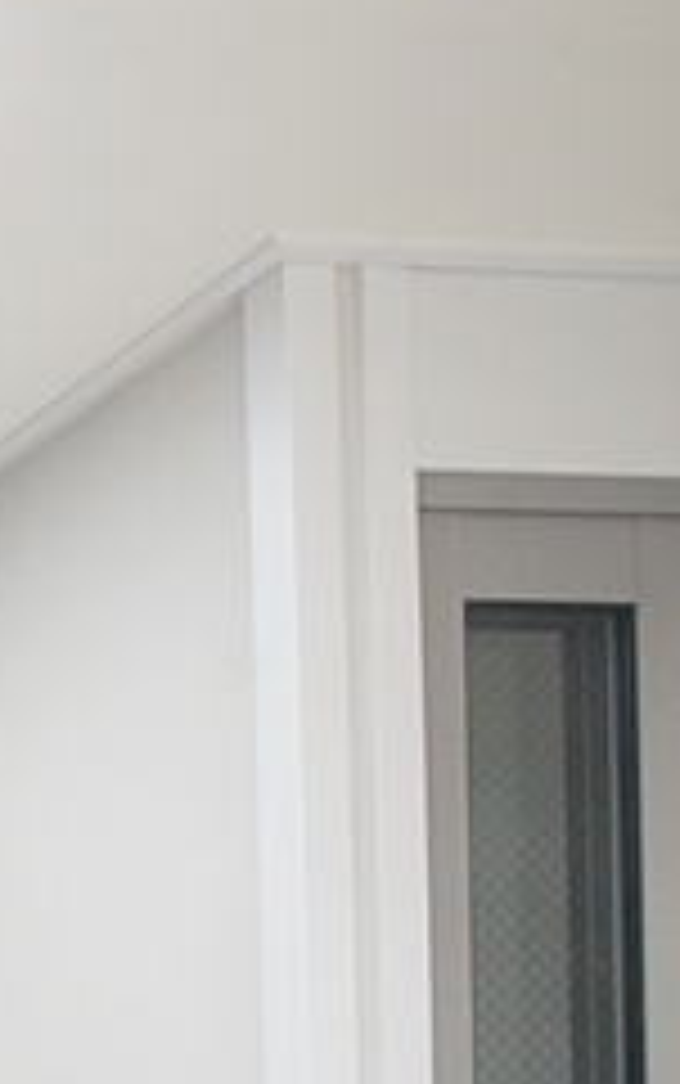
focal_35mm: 56
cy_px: 1097
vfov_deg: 33.2
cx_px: -896
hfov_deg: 15.2
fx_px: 1648
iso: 800
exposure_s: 1/15
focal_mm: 11
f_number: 9
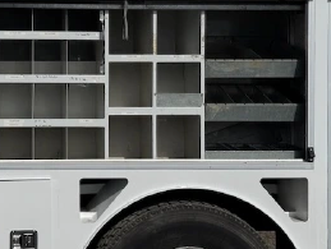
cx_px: 45
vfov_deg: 19.8
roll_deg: -1.0
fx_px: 709
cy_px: 55
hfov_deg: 25.6
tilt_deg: -0.8
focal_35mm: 74
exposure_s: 1/12346
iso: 64
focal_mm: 6.76
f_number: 1.78
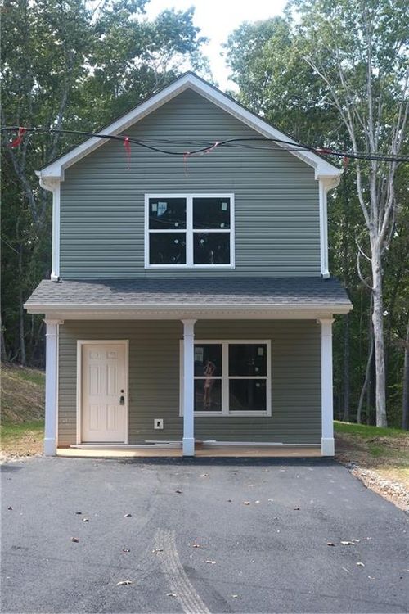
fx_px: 784
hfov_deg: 29.2
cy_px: 307
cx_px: 204
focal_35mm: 46
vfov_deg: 42.7
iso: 1000
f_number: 4.7
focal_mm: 30.5
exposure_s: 1/900
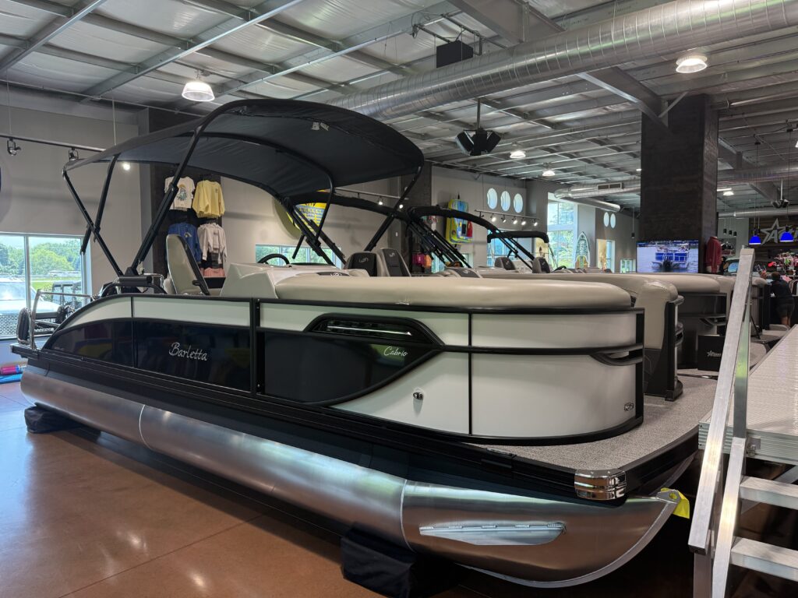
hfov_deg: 71.6
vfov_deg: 56.8
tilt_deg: -2.7
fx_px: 553
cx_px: 399
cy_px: 299
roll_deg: +0.5
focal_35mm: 24
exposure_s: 1/227
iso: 200
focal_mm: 6.76
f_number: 1.78
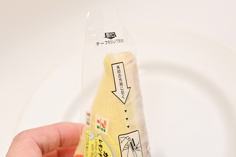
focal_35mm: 60
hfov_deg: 33.4
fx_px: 393
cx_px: 118
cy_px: 78
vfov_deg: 22.6
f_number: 7.1
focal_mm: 60
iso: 6400
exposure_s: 1/250
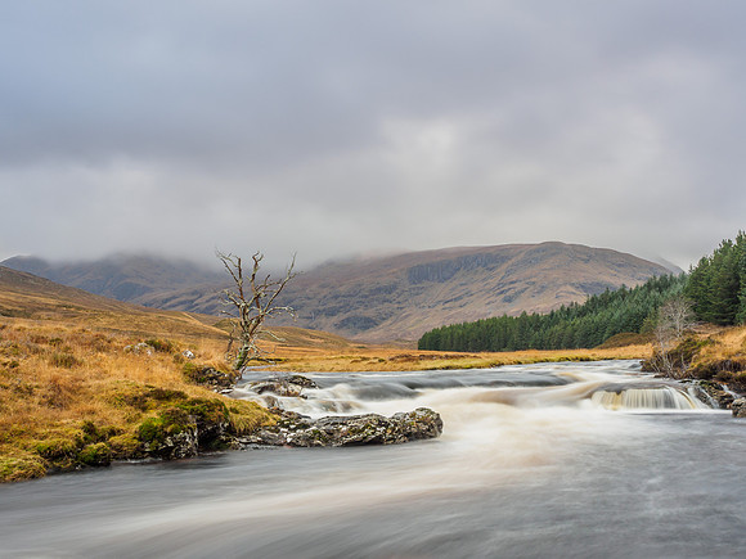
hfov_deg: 41.8
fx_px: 976
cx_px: 353
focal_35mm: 45
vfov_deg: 32.0
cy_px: 301
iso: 200
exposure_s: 4
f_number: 7.1
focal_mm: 21
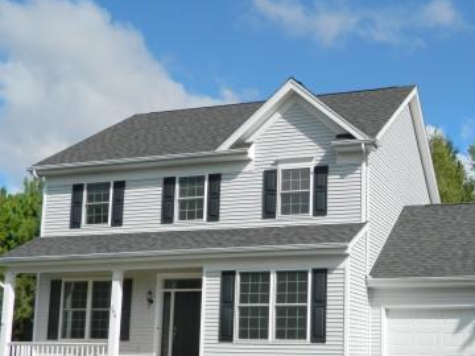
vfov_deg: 28.7
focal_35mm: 50
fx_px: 686
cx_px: 340
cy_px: 264
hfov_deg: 37.5
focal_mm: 5.6
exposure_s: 1/320
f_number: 9.1
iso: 110
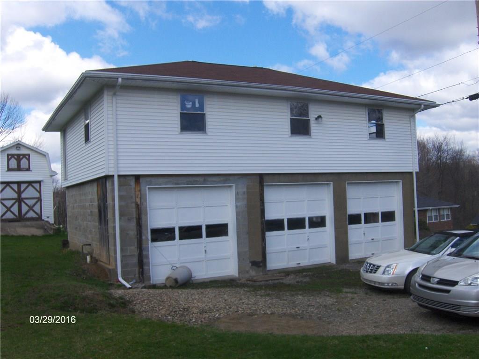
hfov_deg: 52.6
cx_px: 240
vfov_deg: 40.7
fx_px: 484
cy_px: 180
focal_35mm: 35
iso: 100
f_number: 5.5
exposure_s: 1/588
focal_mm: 7.5
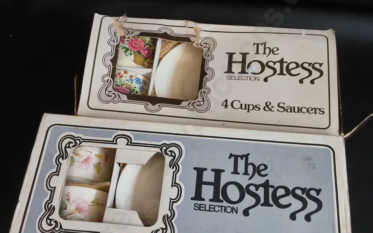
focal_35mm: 39
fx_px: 397
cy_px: 133
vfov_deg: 32.7
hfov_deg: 50.4
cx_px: 187
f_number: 2
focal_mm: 2.87
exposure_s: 1/100
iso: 32
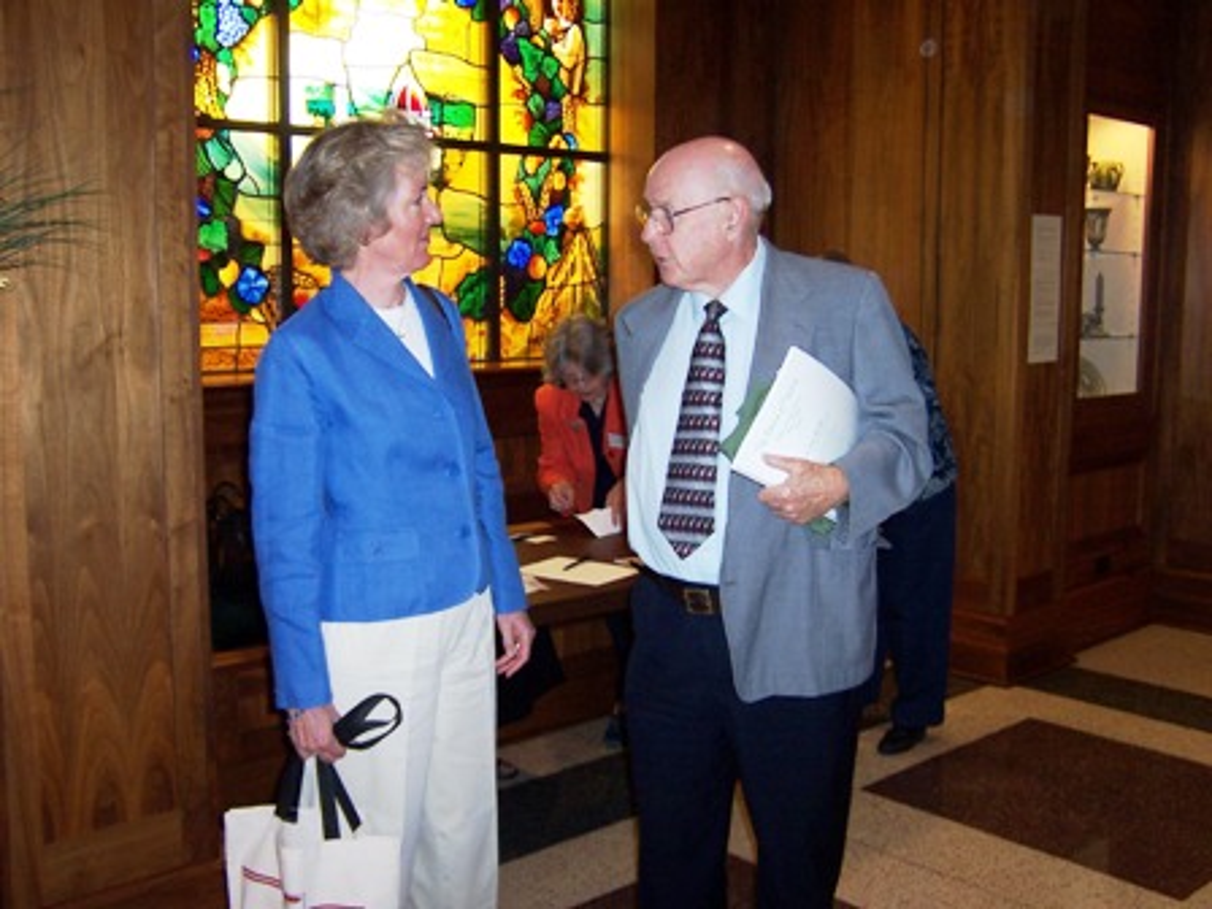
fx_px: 1260
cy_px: 454
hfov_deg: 51.4
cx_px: 606
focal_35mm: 36
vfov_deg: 39.7
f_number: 2.8
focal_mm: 5.6
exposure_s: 1/60
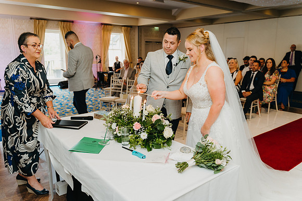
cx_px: 151
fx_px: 238
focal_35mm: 28
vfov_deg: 45.9
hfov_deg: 64.8
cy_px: 100
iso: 800
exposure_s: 1/160
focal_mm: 28
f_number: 2.8
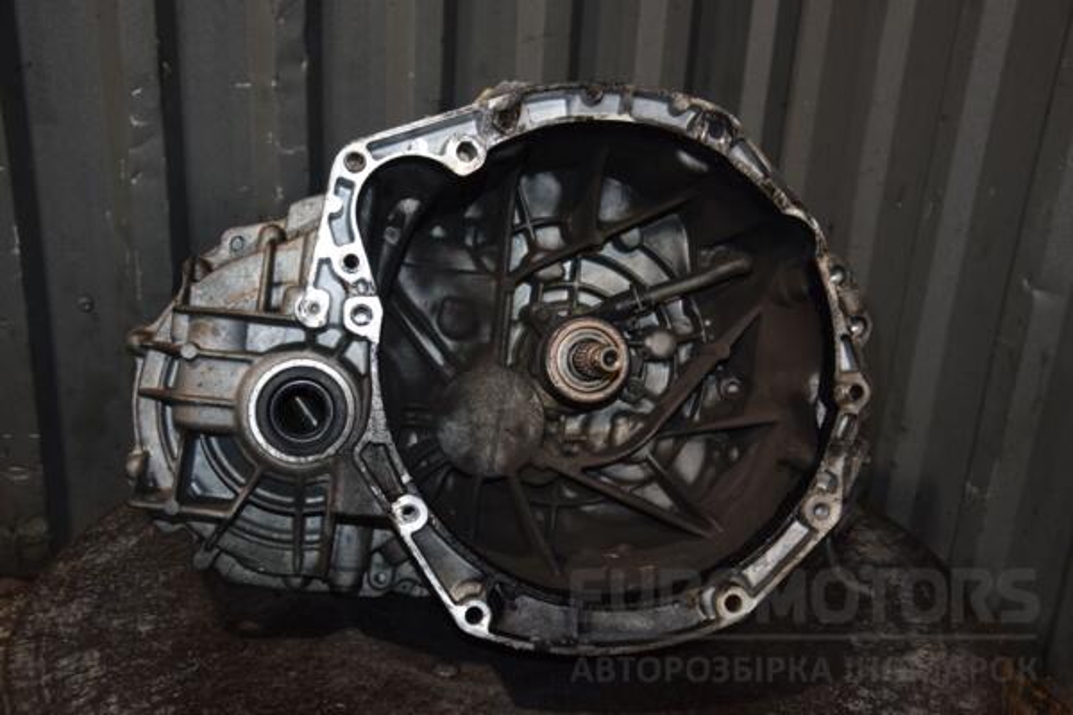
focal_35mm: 45
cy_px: 358
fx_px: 1341
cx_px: 536
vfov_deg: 29.9
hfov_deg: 43.6
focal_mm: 30
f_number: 5
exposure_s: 1/60
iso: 800
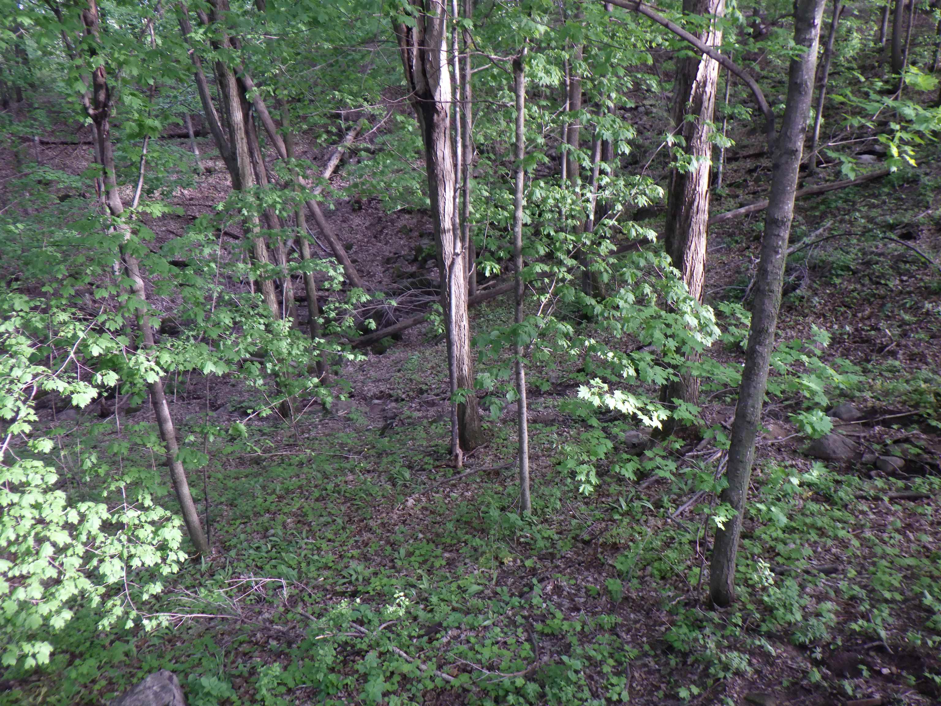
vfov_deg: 49.7
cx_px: 470
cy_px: 353
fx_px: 761
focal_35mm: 28
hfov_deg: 63.4
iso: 160
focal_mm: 5
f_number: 3.5
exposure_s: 1/40
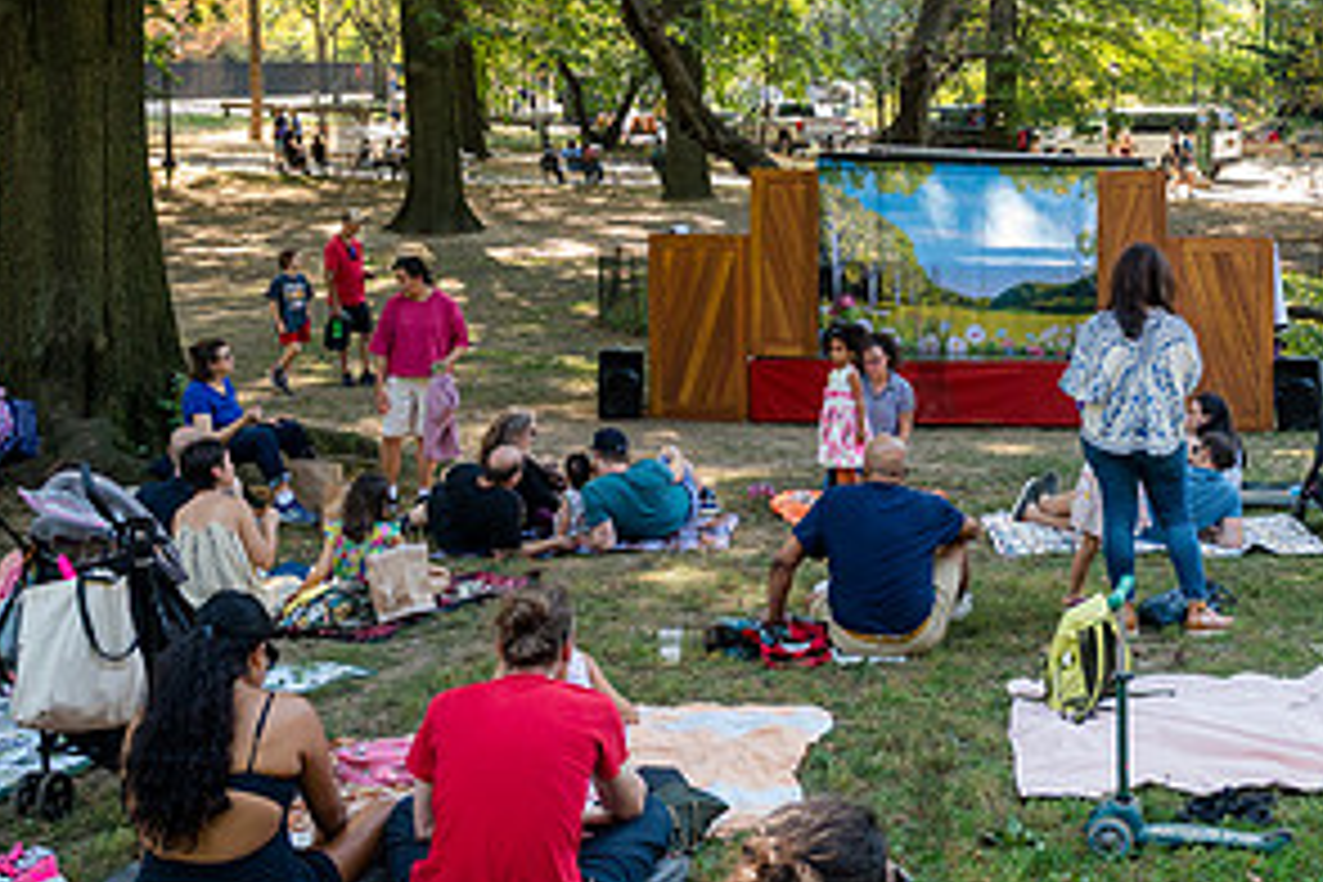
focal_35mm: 48
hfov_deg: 40.4
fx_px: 1764
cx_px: 927
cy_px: 342
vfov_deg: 28.0
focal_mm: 24
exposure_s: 1/500
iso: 1000
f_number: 4.5
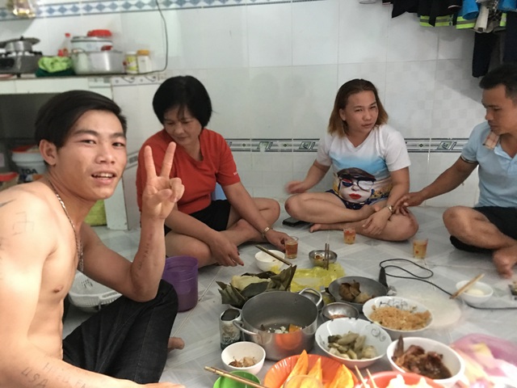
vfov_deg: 48.2
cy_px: 194
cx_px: 258
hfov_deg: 61.7
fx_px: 433
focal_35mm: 29
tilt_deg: -15.9
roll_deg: +2.0
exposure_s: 1/4
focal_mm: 4.15
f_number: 2.2
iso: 160
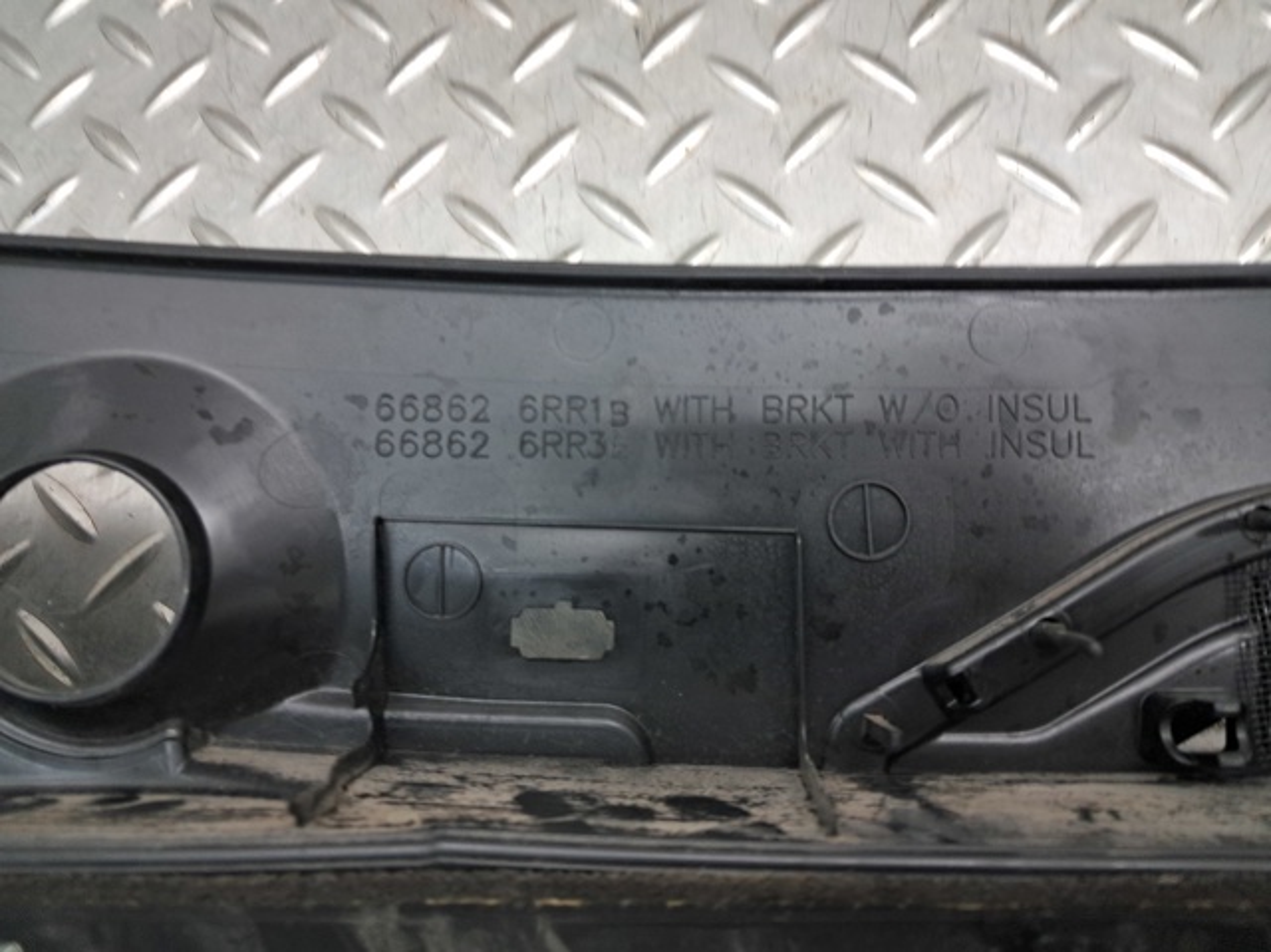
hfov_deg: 65.4
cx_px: 636
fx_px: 991
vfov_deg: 51.3
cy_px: 476
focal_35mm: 27
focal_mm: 4
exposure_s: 1/50
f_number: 1.8
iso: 125
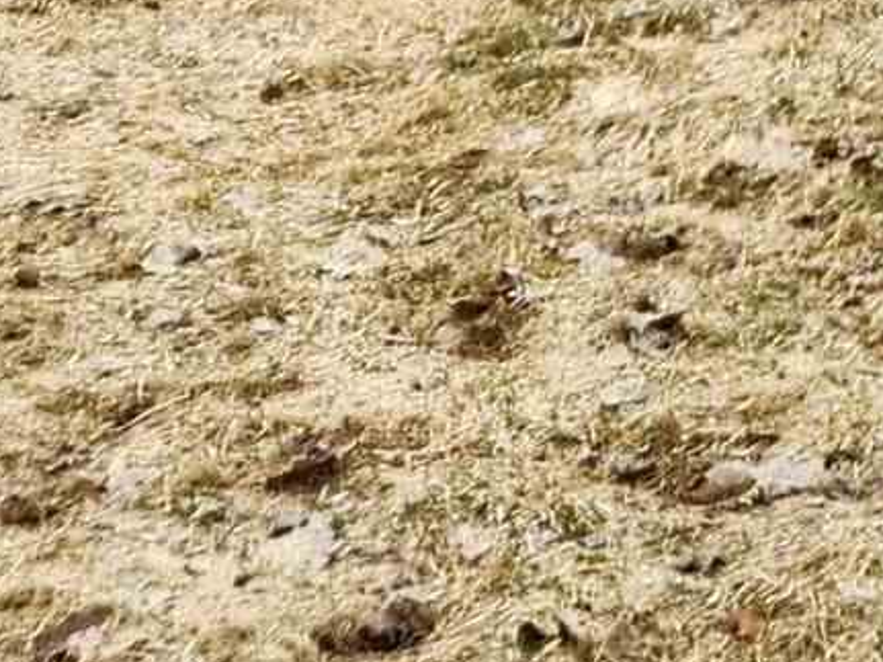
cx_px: 1922
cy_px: -1293
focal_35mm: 164
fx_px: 4182
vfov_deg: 7.9
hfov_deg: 10.7
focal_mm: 5.4
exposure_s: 1/185
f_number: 1.8
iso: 20
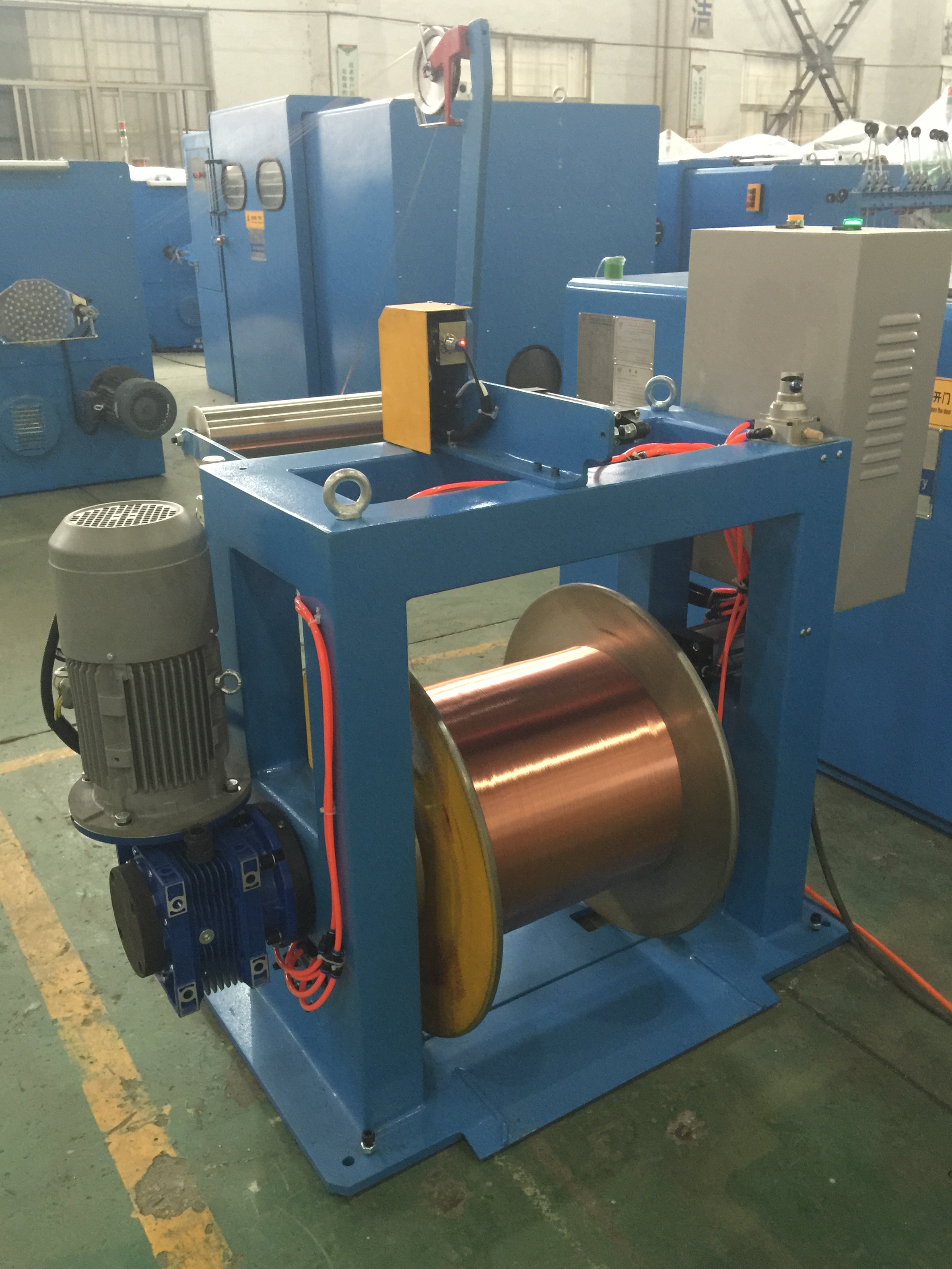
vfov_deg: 60.0
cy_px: 632
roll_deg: +1.4
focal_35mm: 30
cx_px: 464
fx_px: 1100
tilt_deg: -21.0
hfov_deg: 46.8
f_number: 2.2
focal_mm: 4.15
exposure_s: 1/8
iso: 125
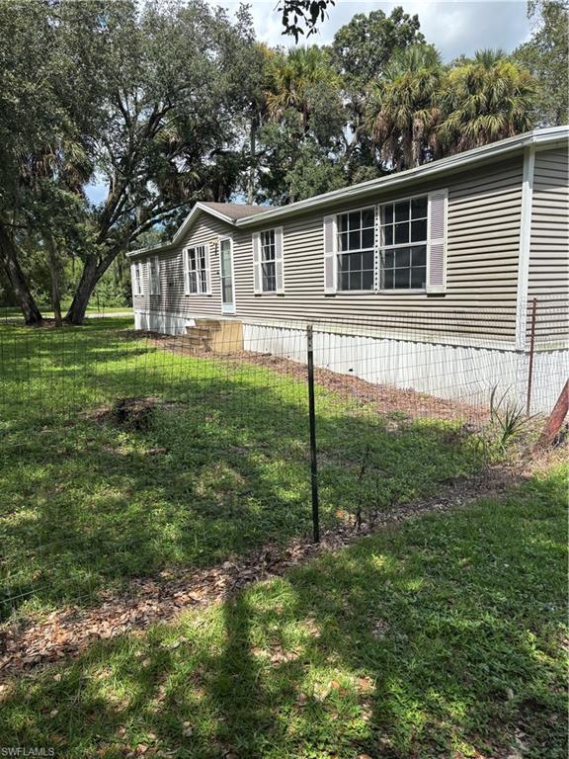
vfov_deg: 67.3
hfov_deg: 53.1
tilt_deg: -9.5
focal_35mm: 26
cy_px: 380
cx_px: 284
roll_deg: +1.8
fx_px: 570
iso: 50
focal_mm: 5.96
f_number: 1.6
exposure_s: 1/1783
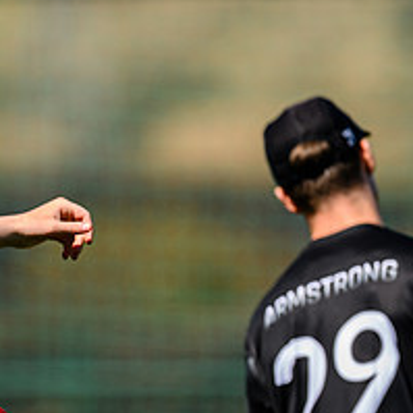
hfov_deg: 1.3
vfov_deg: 1.3
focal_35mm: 1328
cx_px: -105
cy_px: 284
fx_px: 17926
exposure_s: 1/1250
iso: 200
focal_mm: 400
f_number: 4
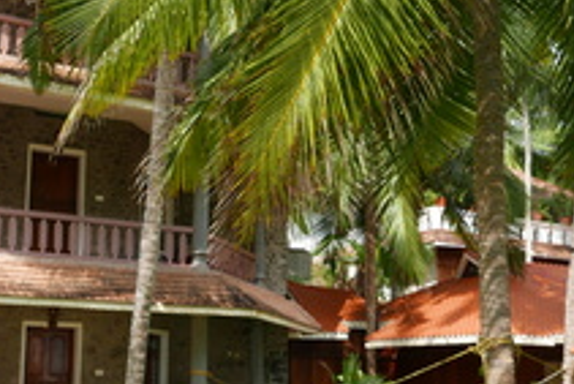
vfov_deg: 23.8
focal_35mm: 57
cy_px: 229
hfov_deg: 35.0
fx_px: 909
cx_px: 250
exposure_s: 1/160
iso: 200
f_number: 5.6
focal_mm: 10.9
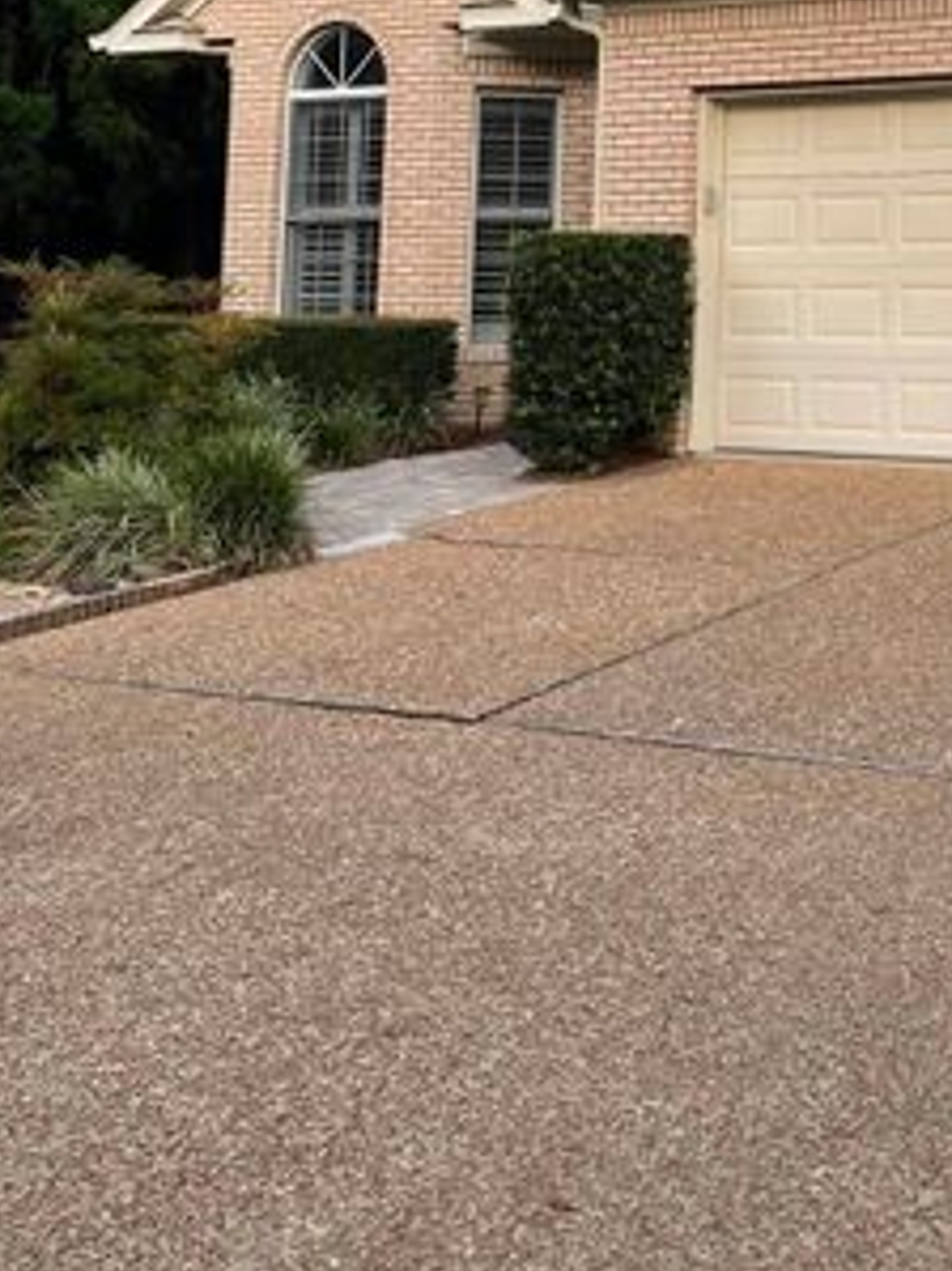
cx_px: 978
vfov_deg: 31.2
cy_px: 57
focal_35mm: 58
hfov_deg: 24.0
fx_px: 2128
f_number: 1.6
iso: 32
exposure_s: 1/509
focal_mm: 4.2
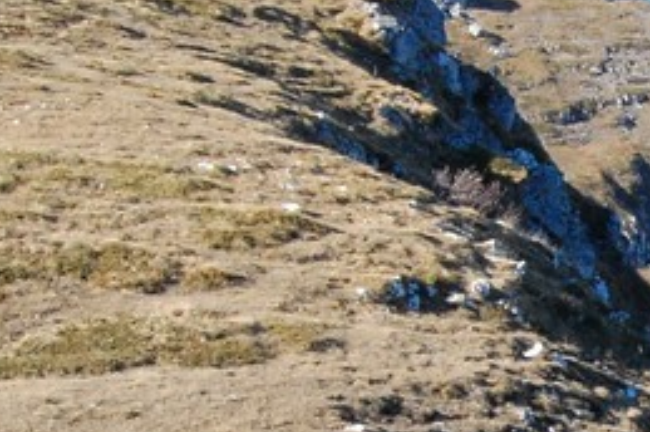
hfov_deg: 20.4
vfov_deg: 14.2
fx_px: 1695
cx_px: 770
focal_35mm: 94
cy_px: 460
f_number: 22
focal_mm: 18
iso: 1600
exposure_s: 1/250
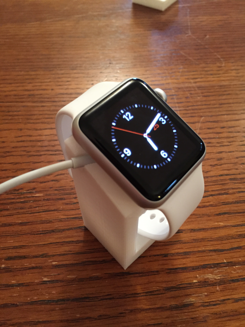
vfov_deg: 61.7
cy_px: 164
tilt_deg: -50.5
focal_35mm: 29
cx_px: 122
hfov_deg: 48.2
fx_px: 274
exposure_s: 1/15
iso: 250
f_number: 2.2
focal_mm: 4.15
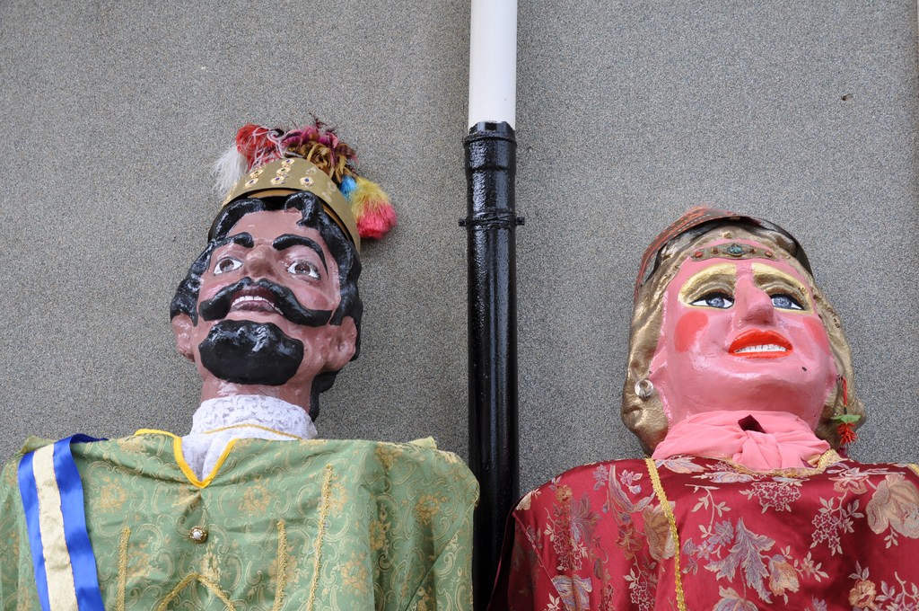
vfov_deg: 34.1
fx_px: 994
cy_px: 306
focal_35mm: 39
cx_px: 460
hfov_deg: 49.6
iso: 200
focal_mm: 26
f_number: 6.3
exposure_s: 1/40
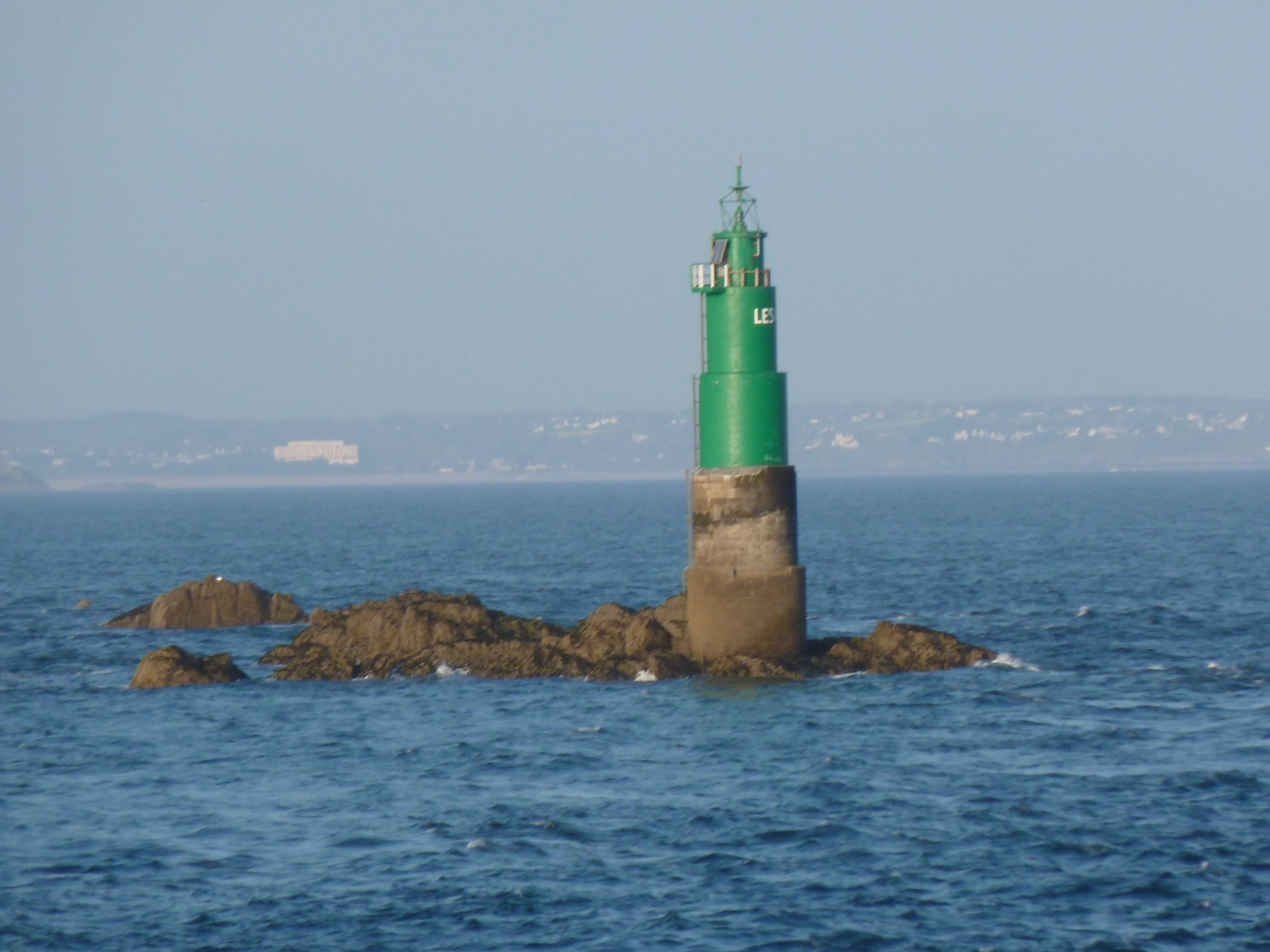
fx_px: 13721
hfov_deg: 5.3
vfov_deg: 4.0
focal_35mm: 374
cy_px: 476
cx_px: 635
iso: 160
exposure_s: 1/500
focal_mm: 49.2
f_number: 4.9
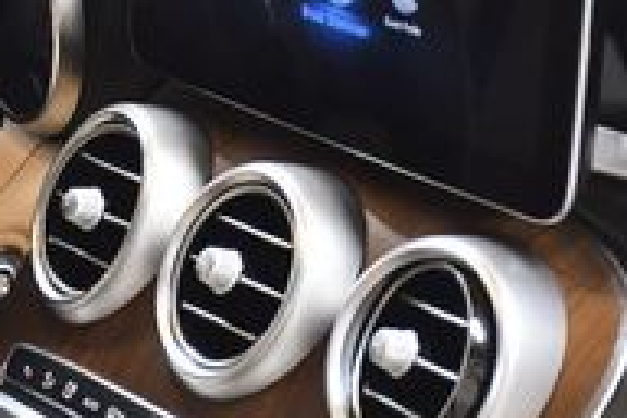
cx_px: 26
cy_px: 96
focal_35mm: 223
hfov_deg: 9.2
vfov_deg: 6.2
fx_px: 3884
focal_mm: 45
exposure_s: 1/125
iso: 1250
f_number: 4.5
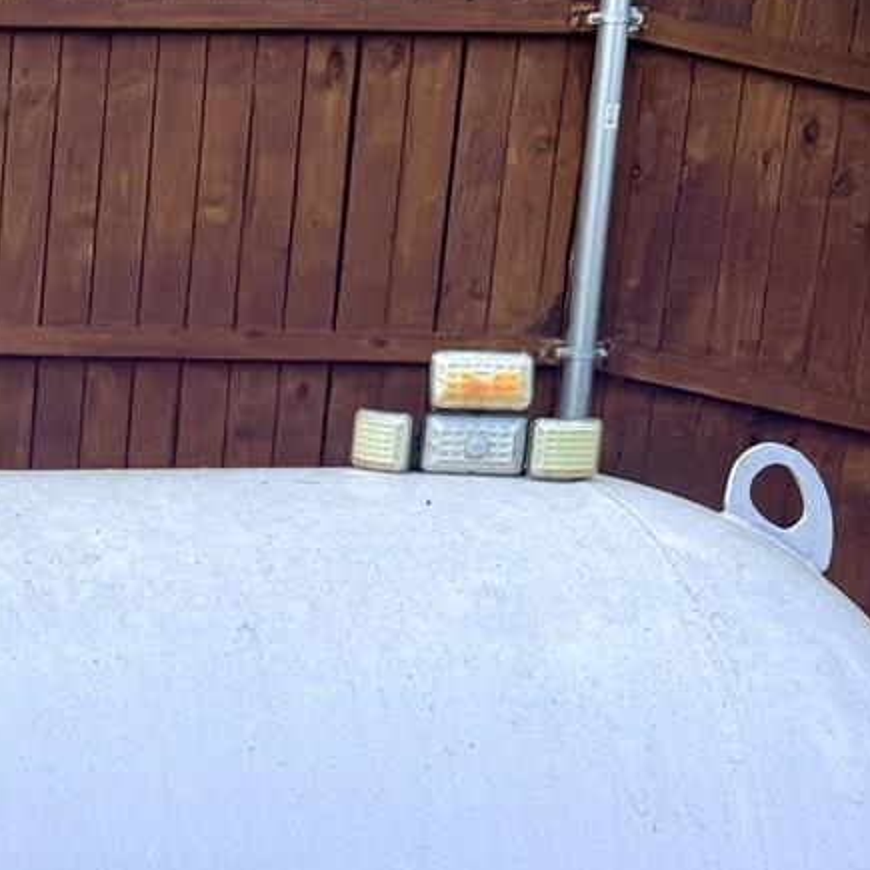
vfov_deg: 21.8
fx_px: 2218
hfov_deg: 19.0
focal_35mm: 78
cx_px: -496
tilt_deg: -13.1
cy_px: 756
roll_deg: -1.7
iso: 80
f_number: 1.78
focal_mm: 6.76
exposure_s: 1/2053
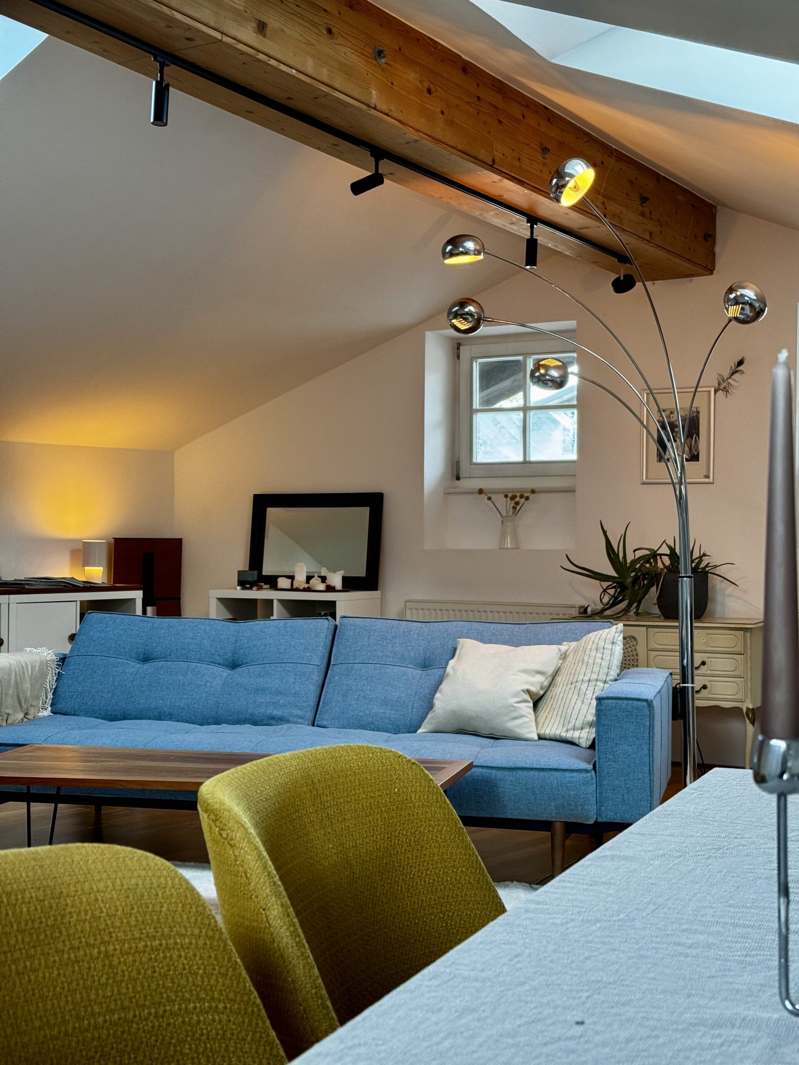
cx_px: 400
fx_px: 1477
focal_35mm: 48
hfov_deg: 30.3
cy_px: 532
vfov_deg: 39.7
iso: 160
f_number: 1.78
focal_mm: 6.76
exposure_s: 1/50
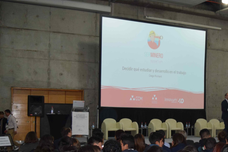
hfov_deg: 37.0
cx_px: 182
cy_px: 124
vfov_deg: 25.6
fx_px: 328
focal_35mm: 52
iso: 800
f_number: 4
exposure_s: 1/60
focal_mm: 21
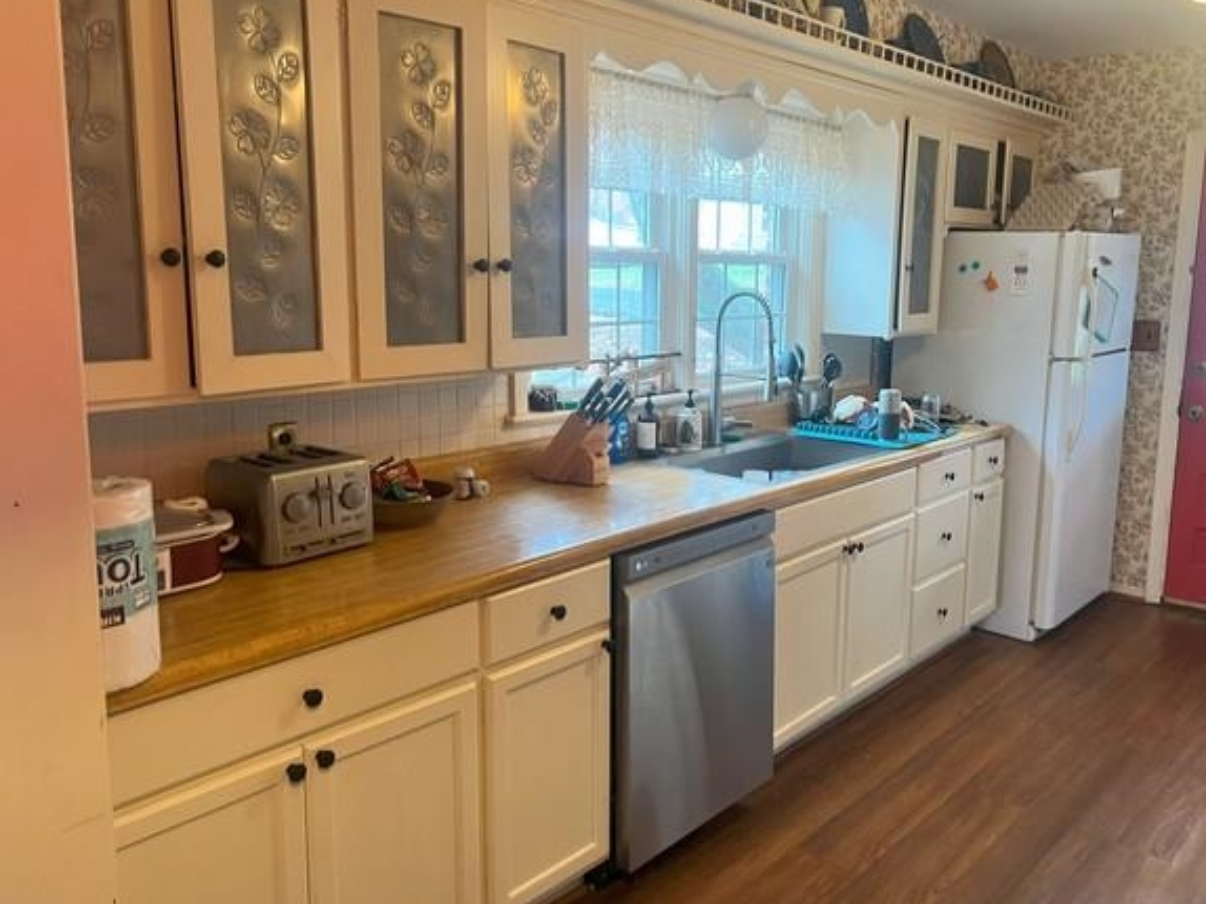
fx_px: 1010
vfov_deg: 48.2
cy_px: 423
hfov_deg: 61.5
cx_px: 668
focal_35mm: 29
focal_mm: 5.7
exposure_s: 1/60
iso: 125
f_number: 1.5
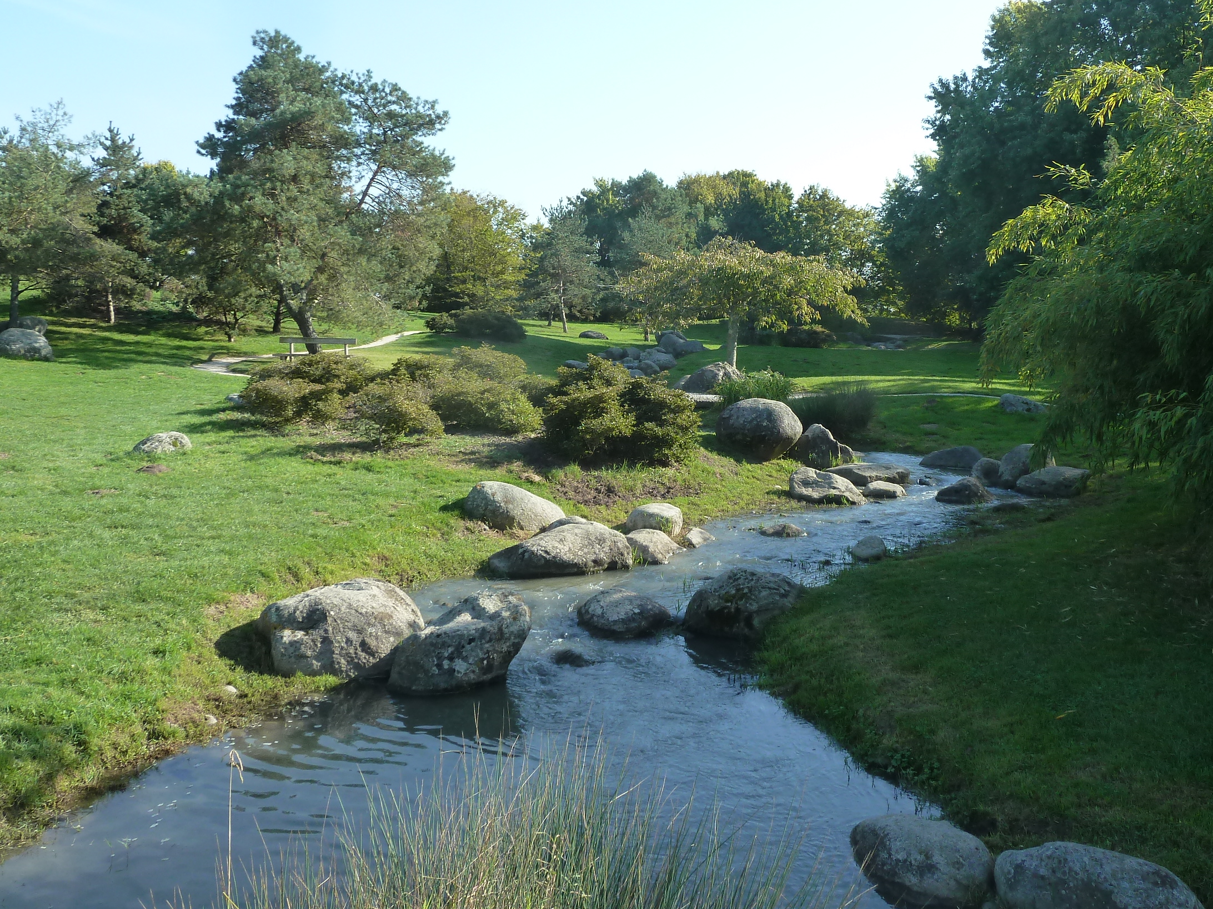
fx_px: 1191
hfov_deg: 53.9
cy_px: 382
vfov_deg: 41.7
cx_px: 666
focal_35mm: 34
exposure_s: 1/250
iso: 125
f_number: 4
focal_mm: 4.7
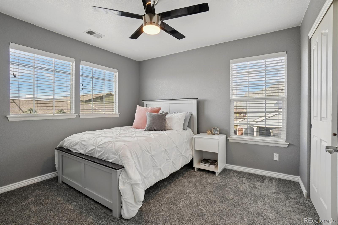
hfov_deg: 95.0
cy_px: 112
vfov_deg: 72.0
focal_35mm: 16
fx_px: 155
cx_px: 169
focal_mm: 11
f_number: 8
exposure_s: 1/30
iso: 400
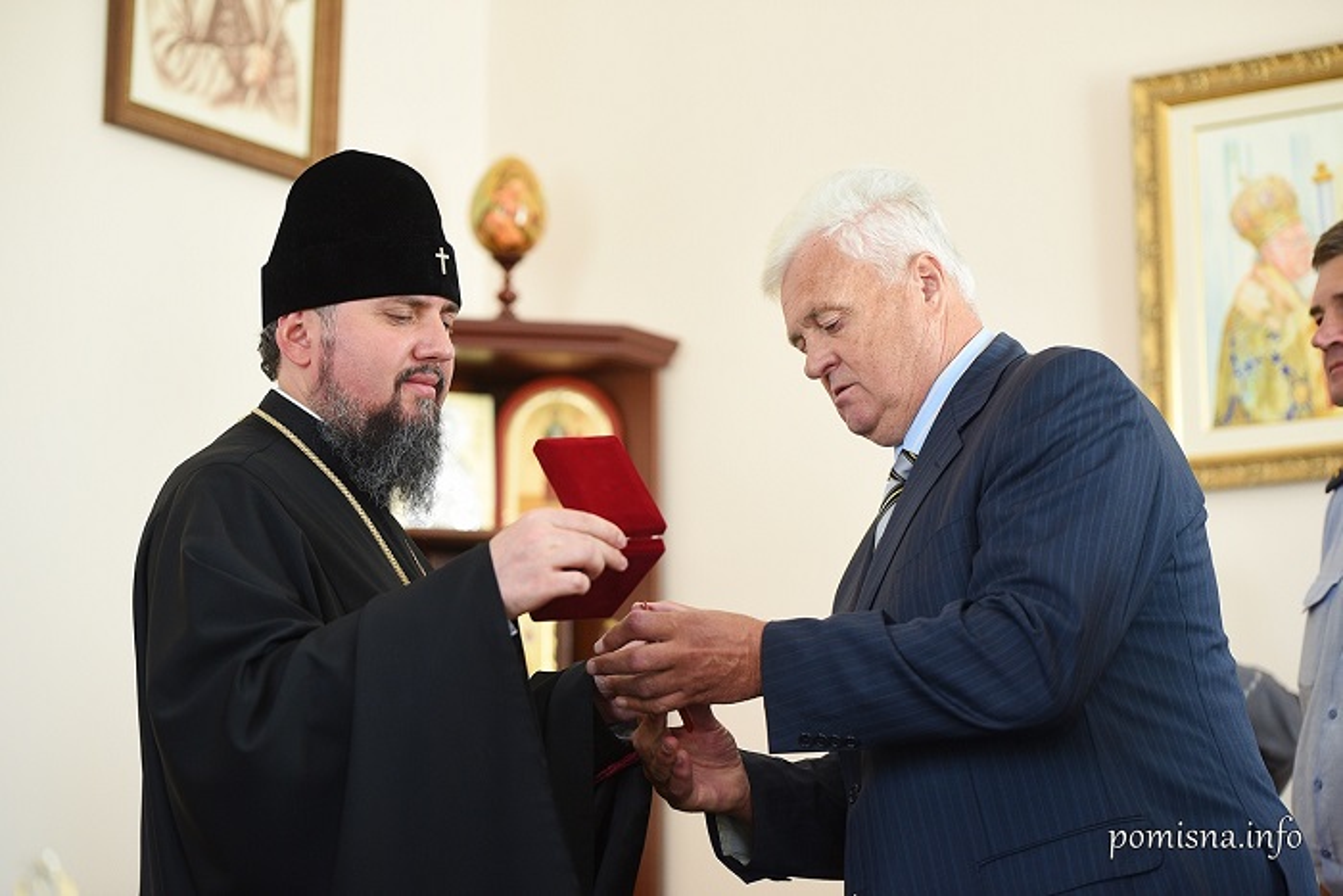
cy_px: 448
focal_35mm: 82
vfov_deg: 16.7
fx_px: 3059
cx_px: 672
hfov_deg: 24.8
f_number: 2.8
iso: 1000
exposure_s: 1/100
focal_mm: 82
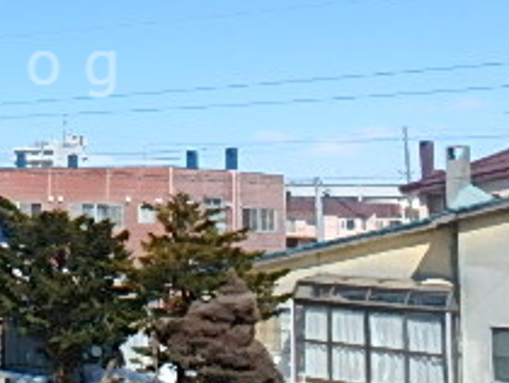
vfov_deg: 22.6
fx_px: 942
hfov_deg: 27.9
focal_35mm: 64
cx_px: -36
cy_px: 68
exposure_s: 1/640
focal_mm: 3.7
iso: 125
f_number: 6
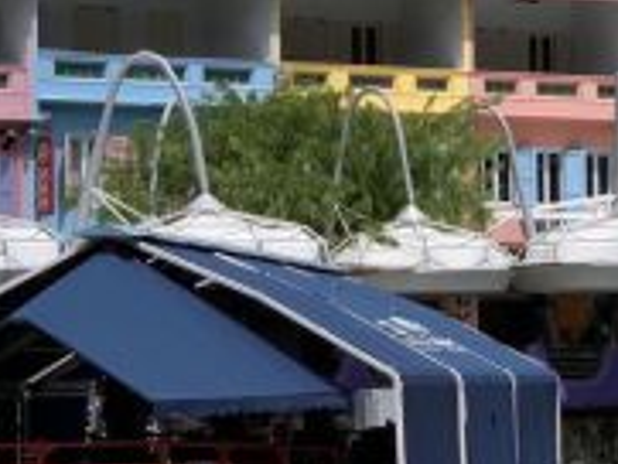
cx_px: 502
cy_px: 51
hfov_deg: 11.4
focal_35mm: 172
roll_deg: +0.6
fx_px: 3073
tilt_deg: +6.7
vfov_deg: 8.6
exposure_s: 1/1653
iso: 16
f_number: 2.4
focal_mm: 6
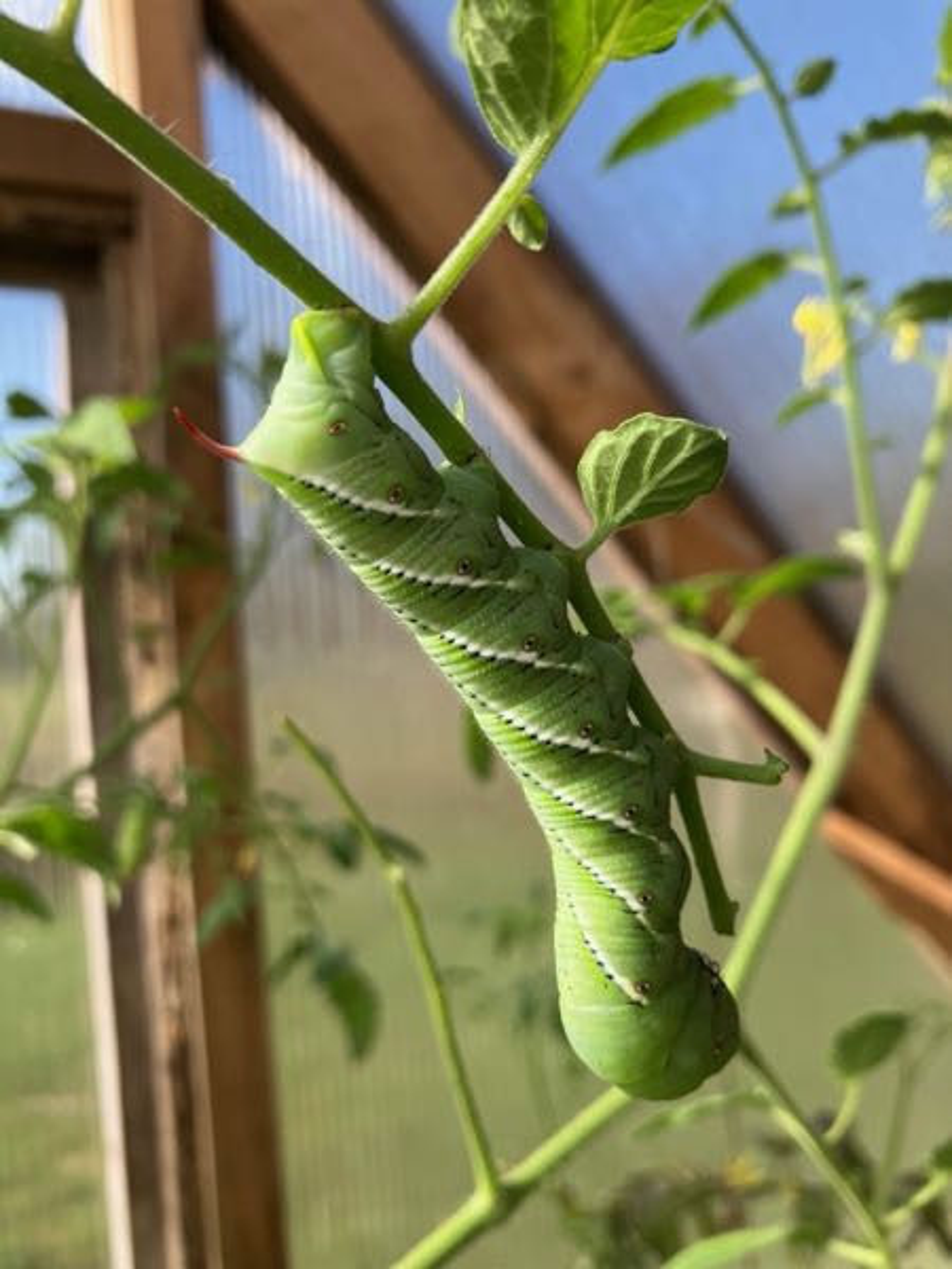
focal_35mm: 28
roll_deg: +3.6
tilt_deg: +1.2
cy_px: 634
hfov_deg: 49.7
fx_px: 1027
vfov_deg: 63.4
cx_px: 476
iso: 32
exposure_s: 1/783
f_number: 1.8
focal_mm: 3.99
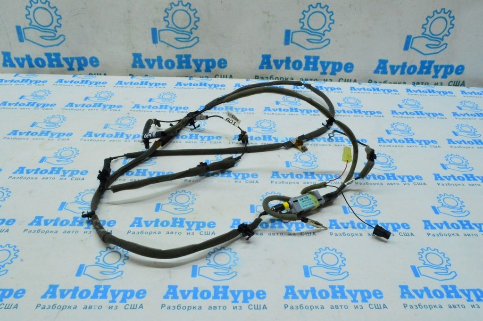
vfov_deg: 43.5
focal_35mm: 30
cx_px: 242
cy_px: 160
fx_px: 402
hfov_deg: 62.0
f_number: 22
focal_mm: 20
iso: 6400
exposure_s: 1/50
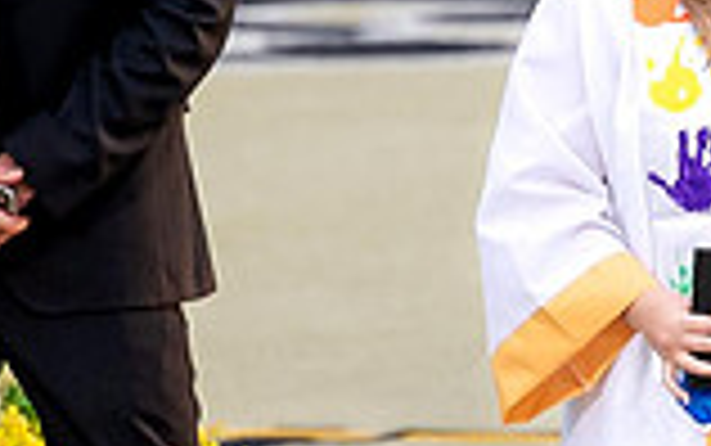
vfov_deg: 0.7
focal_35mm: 1983
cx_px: 1053
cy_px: 183
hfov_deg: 1.1
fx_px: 38452
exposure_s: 1/500
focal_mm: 200
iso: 400
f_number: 2.8
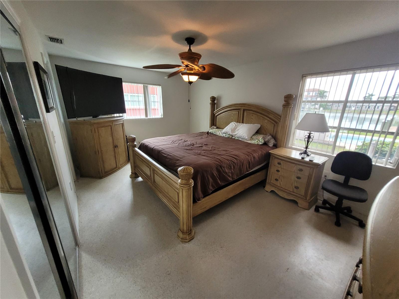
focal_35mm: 13
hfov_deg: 106.2
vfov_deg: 89.9
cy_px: 150
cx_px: 200
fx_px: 150
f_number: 2.2
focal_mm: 1.74
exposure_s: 1/60
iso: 200
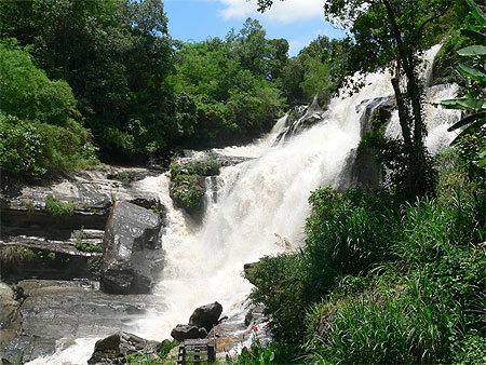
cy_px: 182
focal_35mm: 47
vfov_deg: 30.9
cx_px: 243
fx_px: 660
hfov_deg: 40.4
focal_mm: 7.8
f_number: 4.6
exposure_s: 1/500
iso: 80
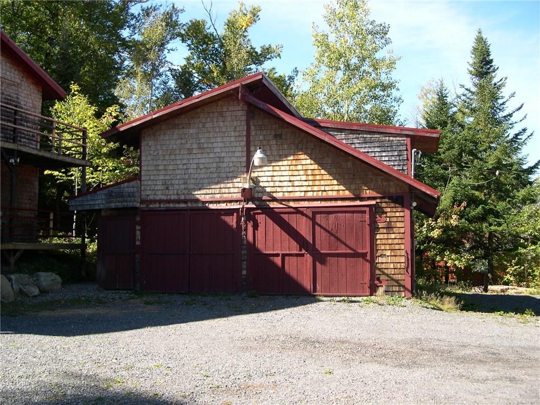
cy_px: 202
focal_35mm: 38
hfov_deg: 49.0
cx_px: 270
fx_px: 593
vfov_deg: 37.7
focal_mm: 8
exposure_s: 1/378
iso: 100
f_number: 2.8
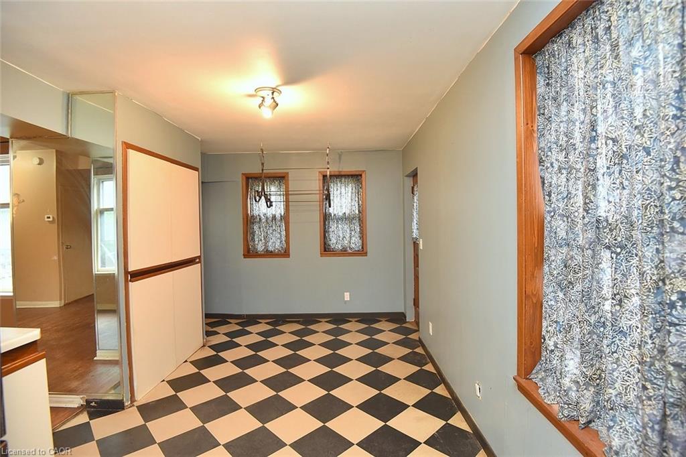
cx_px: 343
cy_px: 228
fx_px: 305
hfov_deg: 96.8
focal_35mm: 16
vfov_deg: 73.7
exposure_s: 1/60
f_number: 4
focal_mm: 16
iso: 1600
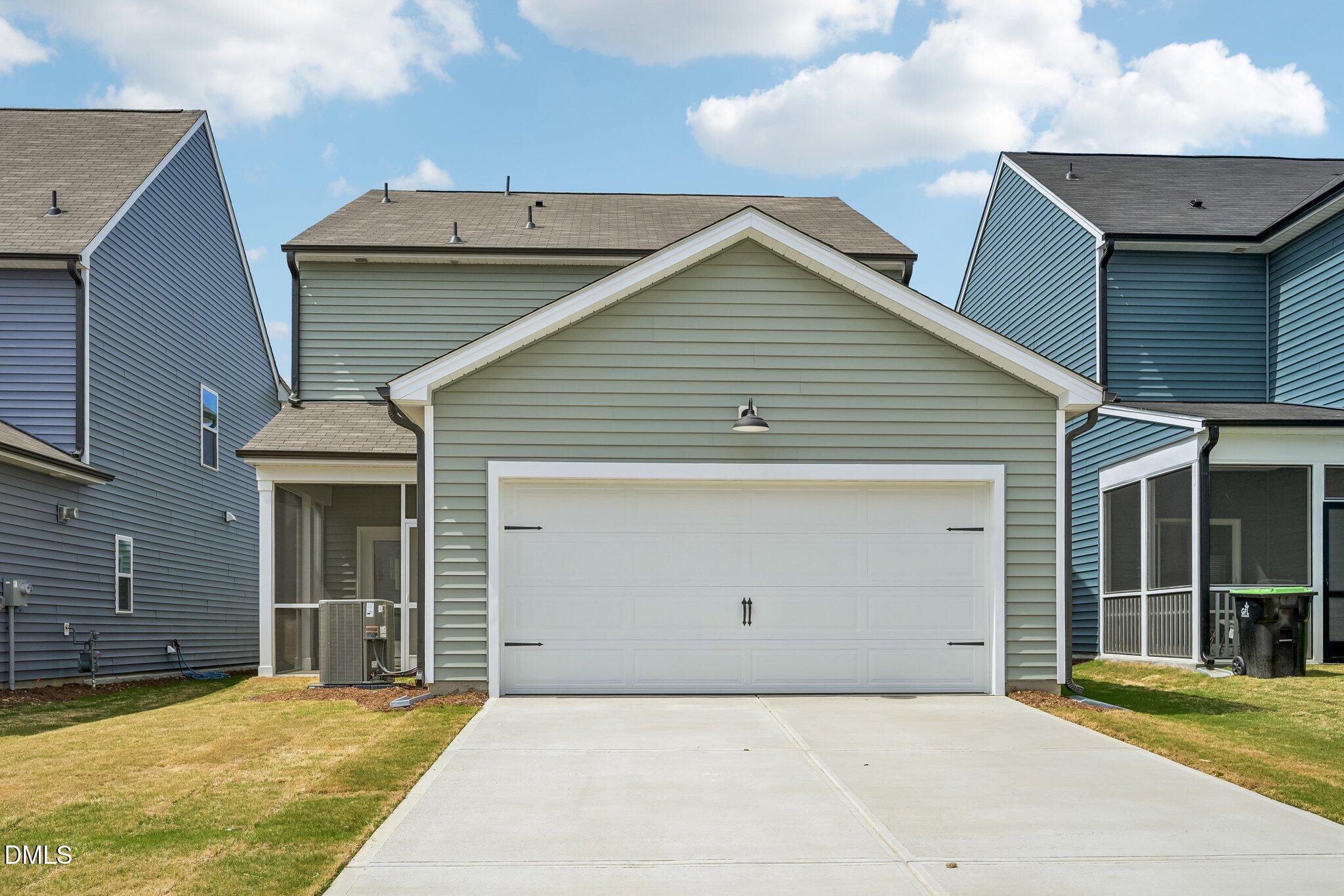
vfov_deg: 43.6
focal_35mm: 30
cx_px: 672
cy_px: 448
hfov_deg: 61.9
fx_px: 1120
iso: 100
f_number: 8
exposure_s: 1/500
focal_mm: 30
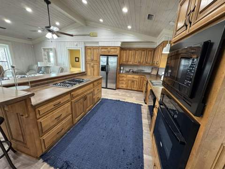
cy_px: 84
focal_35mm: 14
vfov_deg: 85.7
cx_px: 112
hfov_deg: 102.1
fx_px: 91
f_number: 2.2
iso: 400
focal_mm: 2.22
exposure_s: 1/60
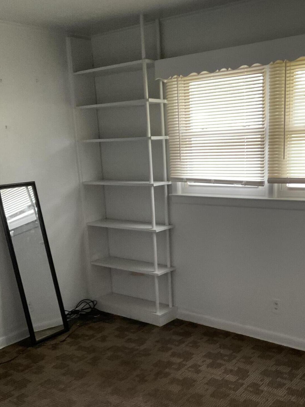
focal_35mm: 40
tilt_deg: -14.5
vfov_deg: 46.3
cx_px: 177
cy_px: 258
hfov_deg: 35.9
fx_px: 470
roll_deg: +1.2
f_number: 1.8
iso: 250
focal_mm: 3
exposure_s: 1/30
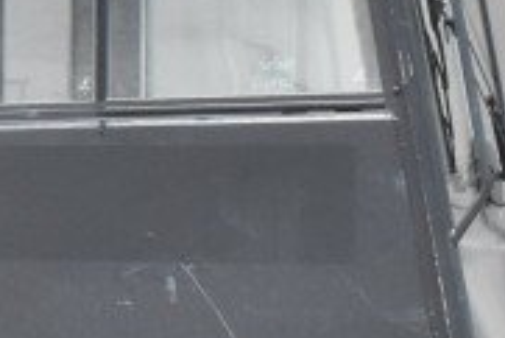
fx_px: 3074
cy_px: 274
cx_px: -365
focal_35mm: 219
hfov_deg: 9.0
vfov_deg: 6.3
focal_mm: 22
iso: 1600
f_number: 4.5
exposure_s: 1/30
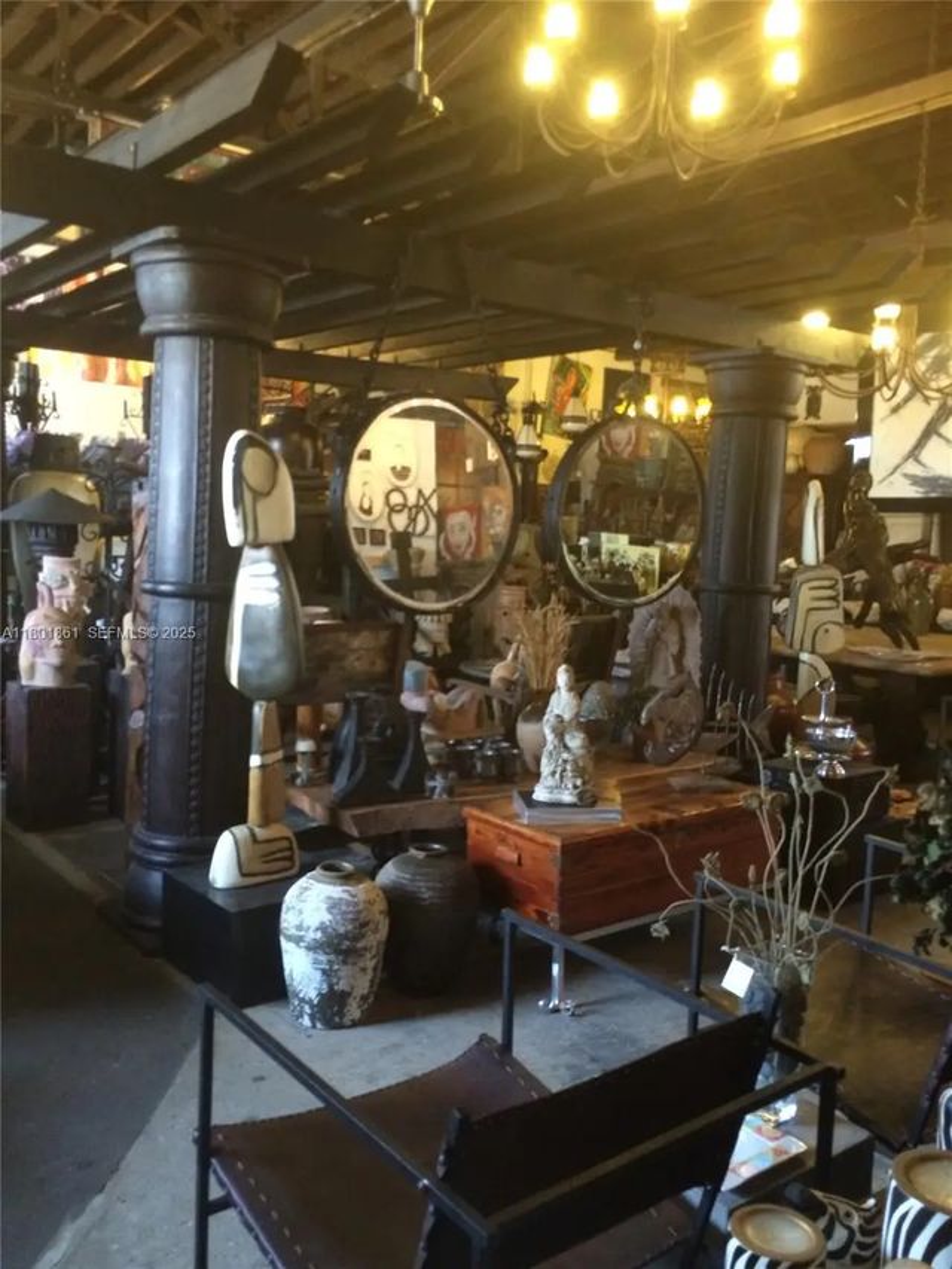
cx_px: 476
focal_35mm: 30
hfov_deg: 46.8
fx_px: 1100
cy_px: 634
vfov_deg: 60.0
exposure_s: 1/20
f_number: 2.2
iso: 320
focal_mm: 4.12
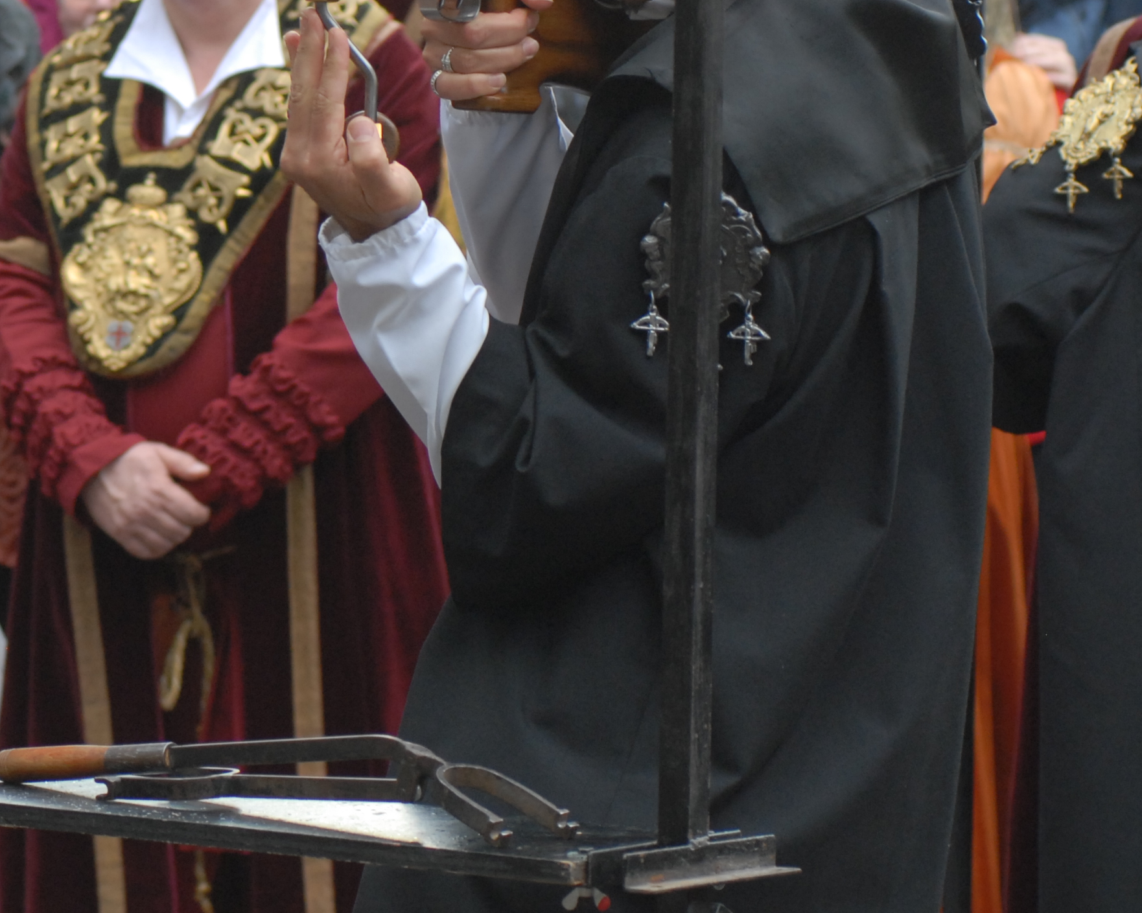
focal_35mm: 285
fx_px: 9631
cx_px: -65
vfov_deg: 5.4
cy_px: 184
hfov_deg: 6.8
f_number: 5
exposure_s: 1/90
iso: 400
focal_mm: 92
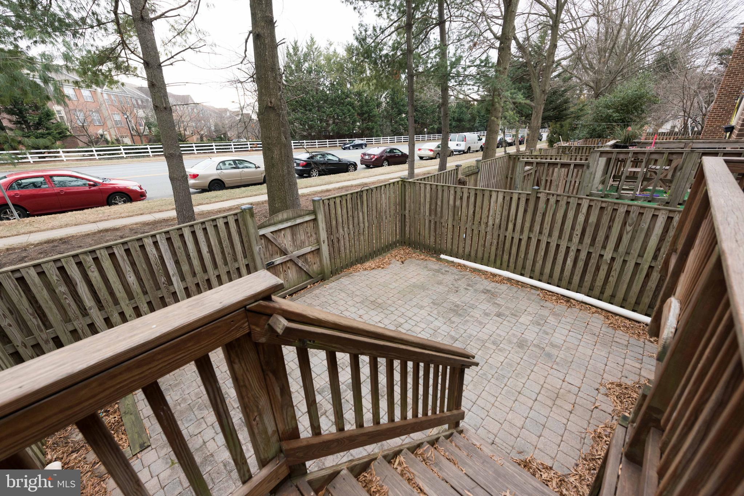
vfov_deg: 81.2
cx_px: 372
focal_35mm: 14
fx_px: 289
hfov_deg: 104.2
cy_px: 248
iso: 200
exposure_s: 1/200
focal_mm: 14
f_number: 5.6
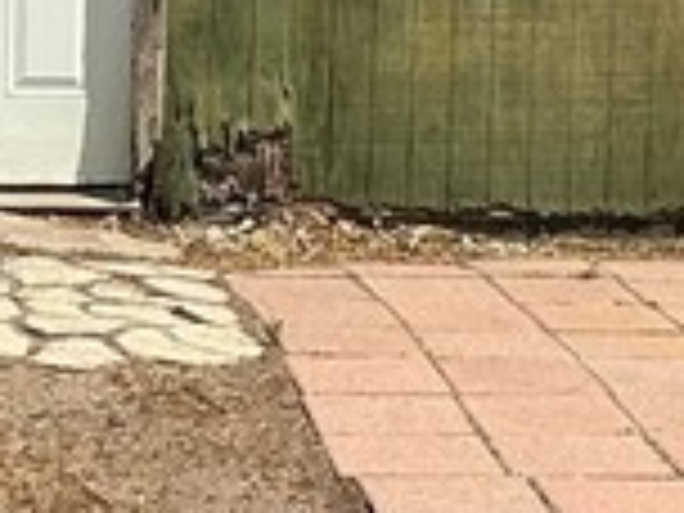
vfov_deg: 7.5
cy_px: -162
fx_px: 3873
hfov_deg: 10.1
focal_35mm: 196
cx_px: 184
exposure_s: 1/2320
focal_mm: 3
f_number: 1.8
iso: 25
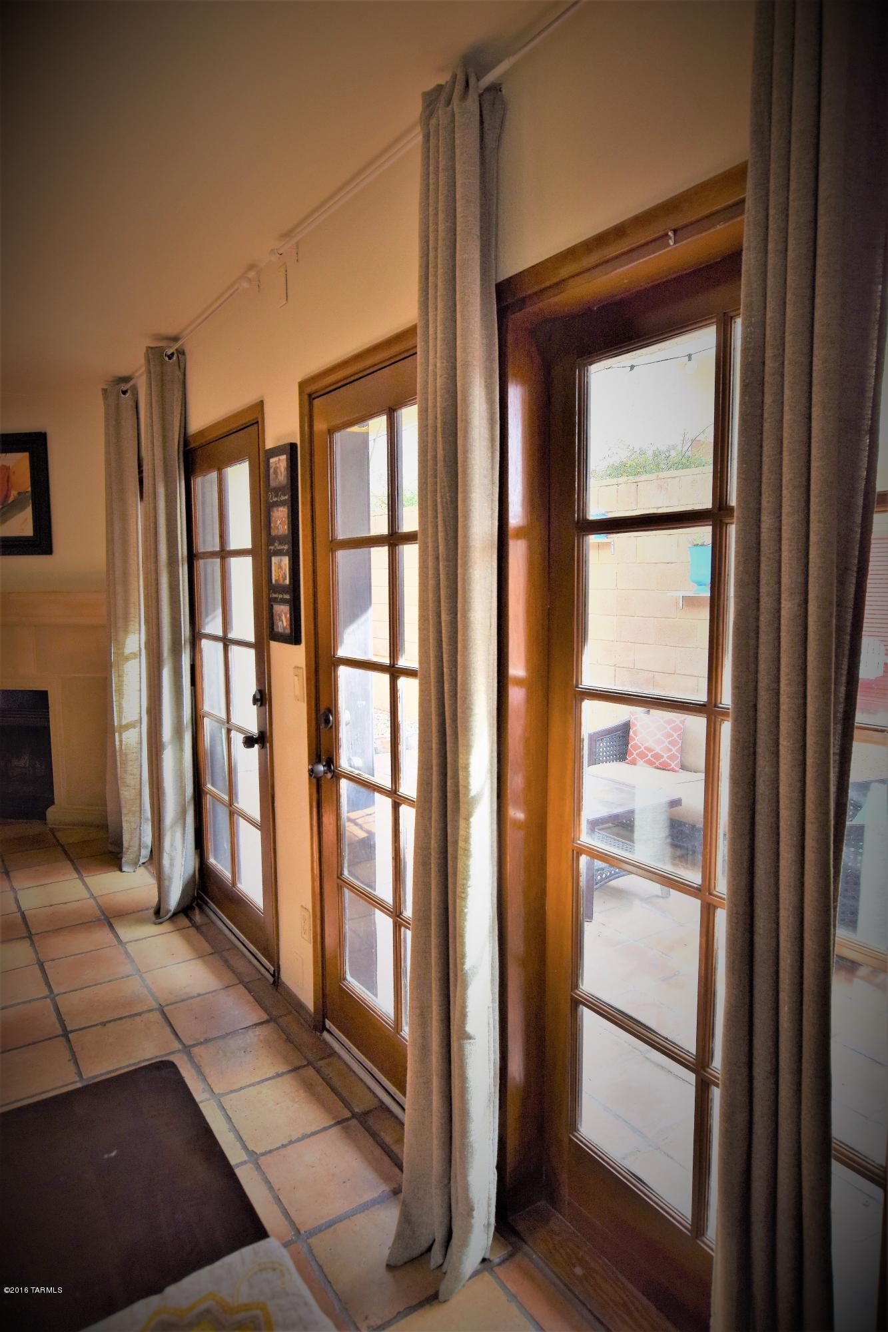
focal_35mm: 21
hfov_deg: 59.5
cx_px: 444
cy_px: 666
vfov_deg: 81.2
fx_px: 777
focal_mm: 14
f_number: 6.3
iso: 400
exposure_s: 1/160
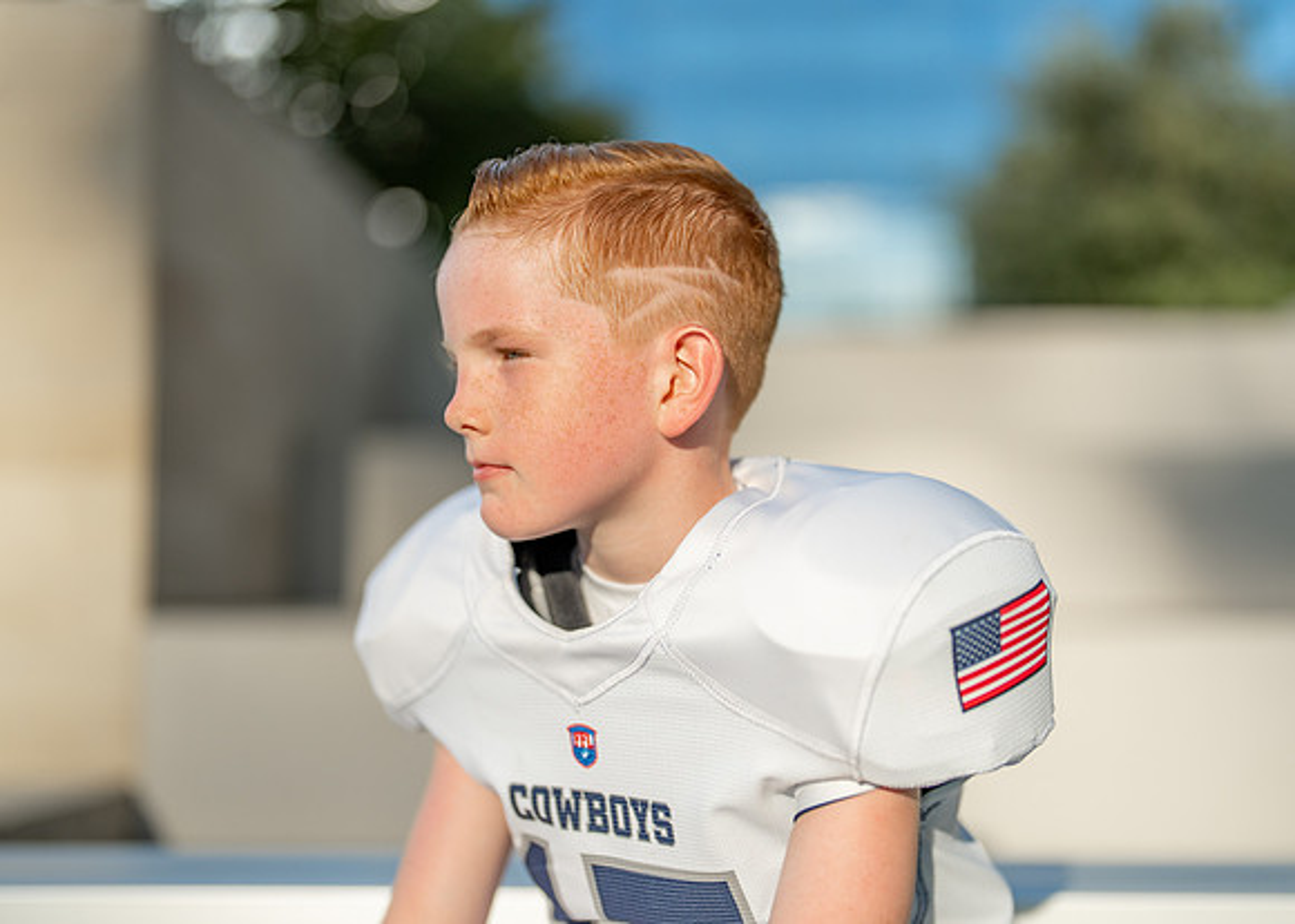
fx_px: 1943
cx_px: 648
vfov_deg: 26.8
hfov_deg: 36.9
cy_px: 462
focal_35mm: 53
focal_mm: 50
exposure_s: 1/6400
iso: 100
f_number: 1.2
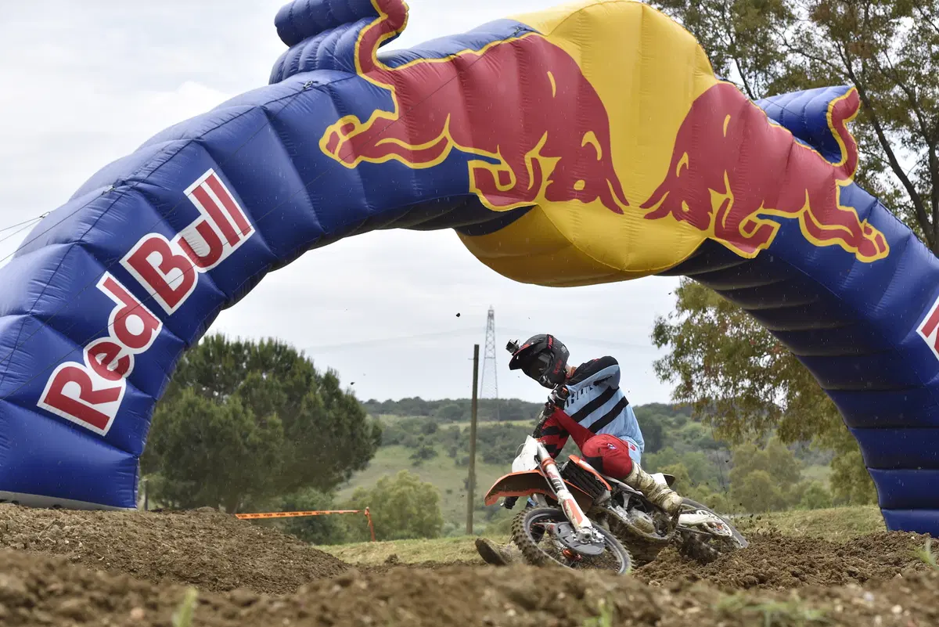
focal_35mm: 70
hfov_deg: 28.8
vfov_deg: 19.5
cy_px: 314
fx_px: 1826
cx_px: 470
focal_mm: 70
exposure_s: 1/640
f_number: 8
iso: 400
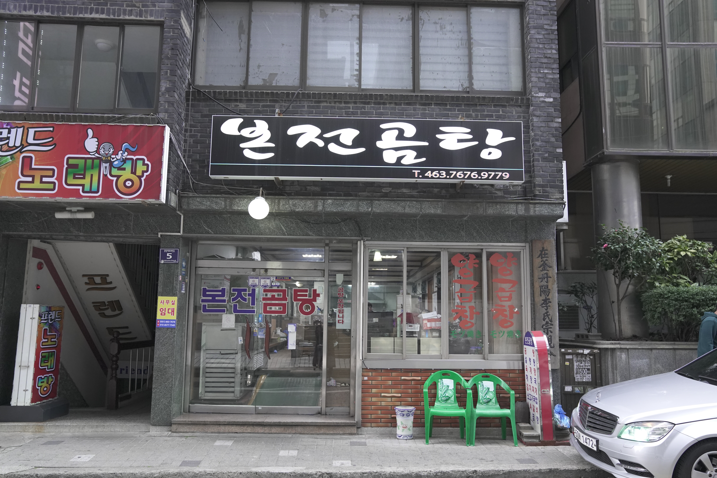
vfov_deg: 43.6
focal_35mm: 30
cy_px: 239
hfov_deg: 61.9
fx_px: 597
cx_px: 358
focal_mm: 30
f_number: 3.5
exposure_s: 1/400
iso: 4000
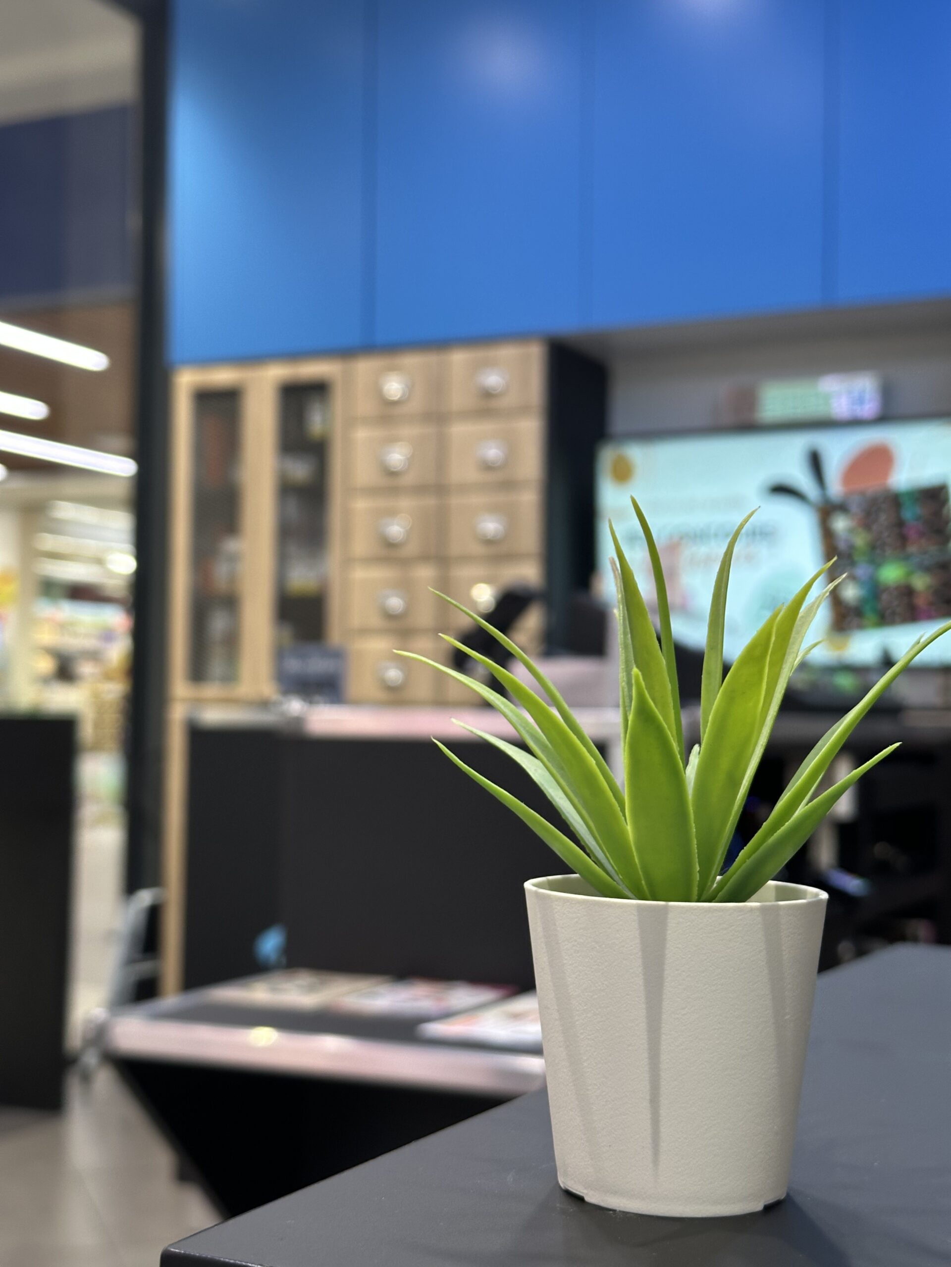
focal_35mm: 48
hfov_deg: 30.3
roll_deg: -1.3
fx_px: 1758
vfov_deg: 39.7
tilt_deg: +4.1
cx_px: 476
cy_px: 634
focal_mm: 6.86
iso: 80
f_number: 1.78
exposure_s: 1/50
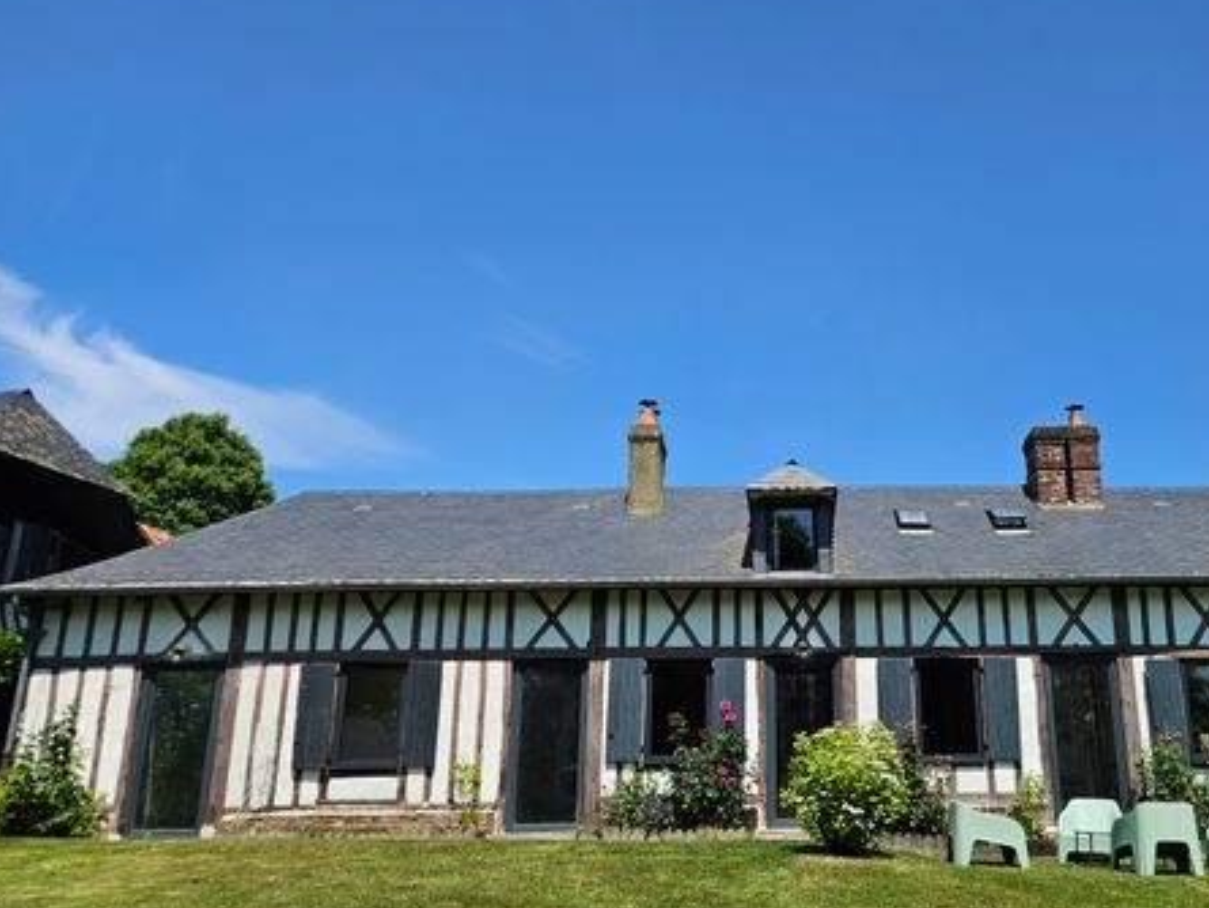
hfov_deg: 57.2
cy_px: 487
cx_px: 799
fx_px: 1083
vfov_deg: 45.4
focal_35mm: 31
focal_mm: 5.4
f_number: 1.8
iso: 25
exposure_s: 1/2321
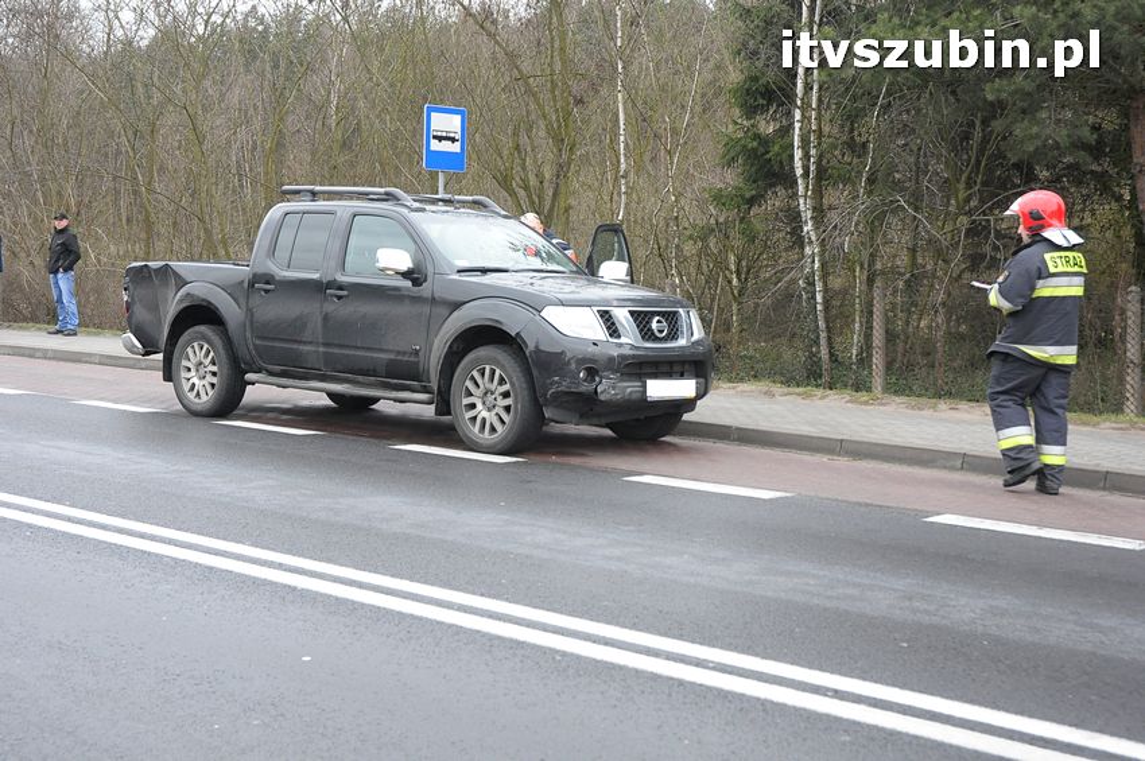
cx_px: 572
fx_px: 1478
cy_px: 380
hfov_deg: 42.4
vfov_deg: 28.9
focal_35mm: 46
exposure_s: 1/160
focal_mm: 31
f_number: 6.3
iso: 1000
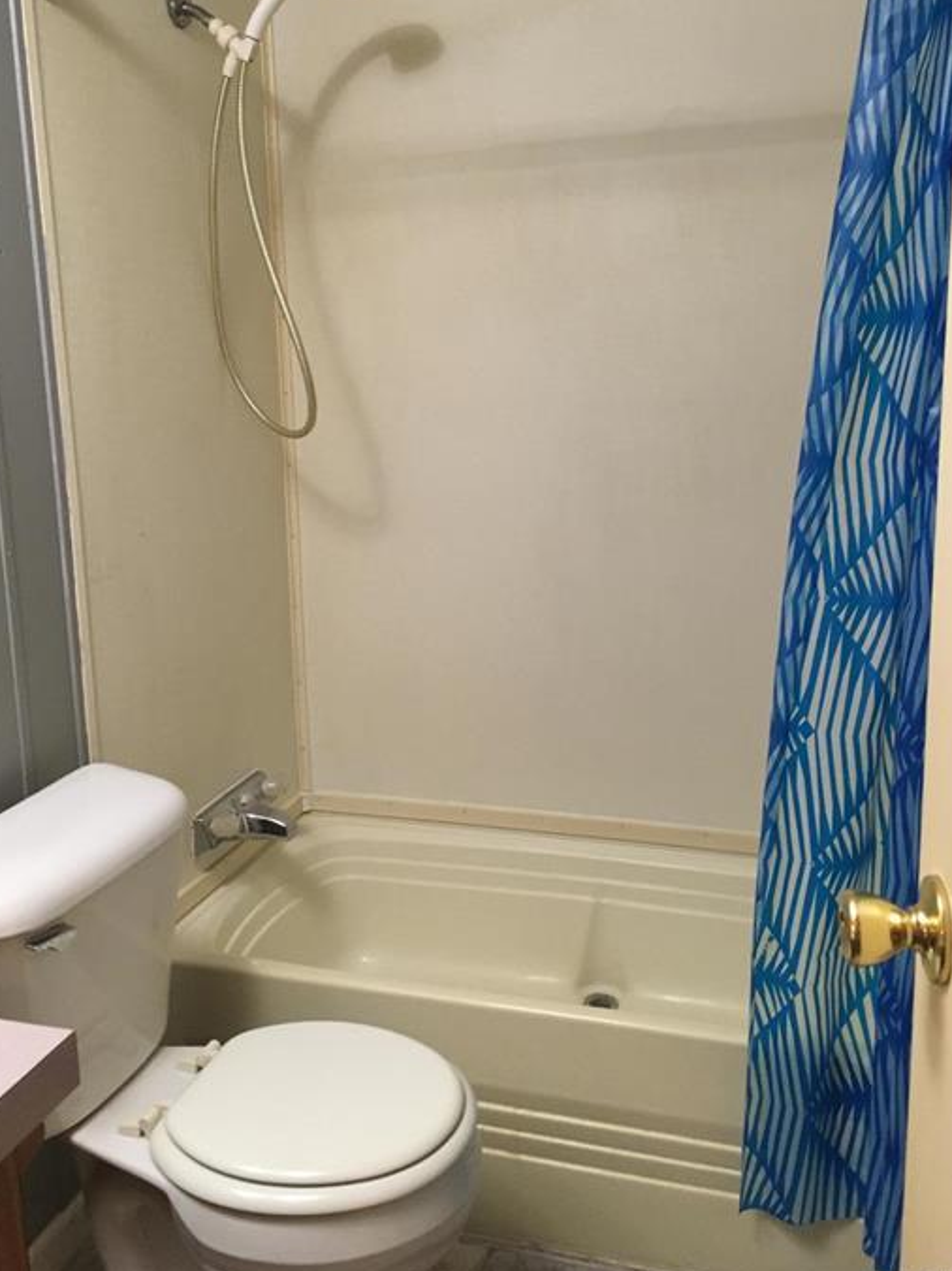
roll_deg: +2.2
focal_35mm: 33
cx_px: 468
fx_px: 1210
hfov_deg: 42.9
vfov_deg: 55.3
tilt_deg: -13.8
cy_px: 587
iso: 125
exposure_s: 1/30
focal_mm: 4.15
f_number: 2.2
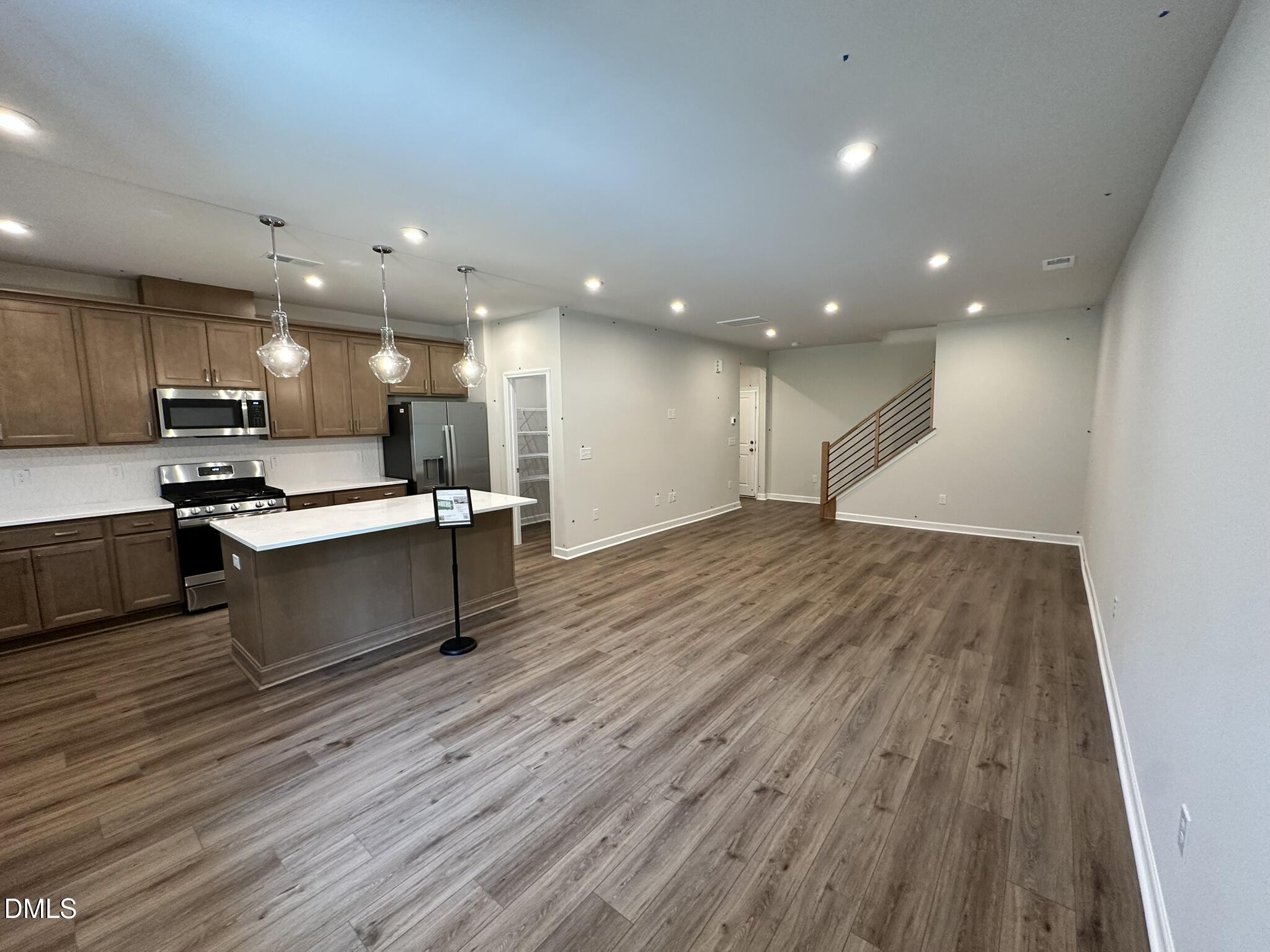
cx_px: 635
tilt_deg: -5.9
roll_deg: +0.4
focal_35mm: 14
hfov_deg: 102.1
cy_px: 476
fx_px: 514
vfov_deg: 85.7
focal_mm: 2.22
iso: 250
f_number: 2.2
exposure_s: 1/120
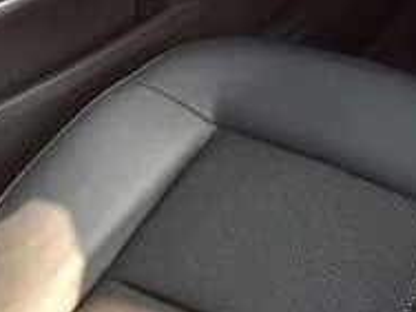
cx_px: 505
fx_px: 1226
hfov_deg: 18.2
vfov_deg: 13.9
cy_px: -92
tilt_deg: -29.2
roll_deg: +3.9
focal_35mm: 102
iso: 50
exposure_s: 1/100
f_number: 2.2
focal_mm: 4.15
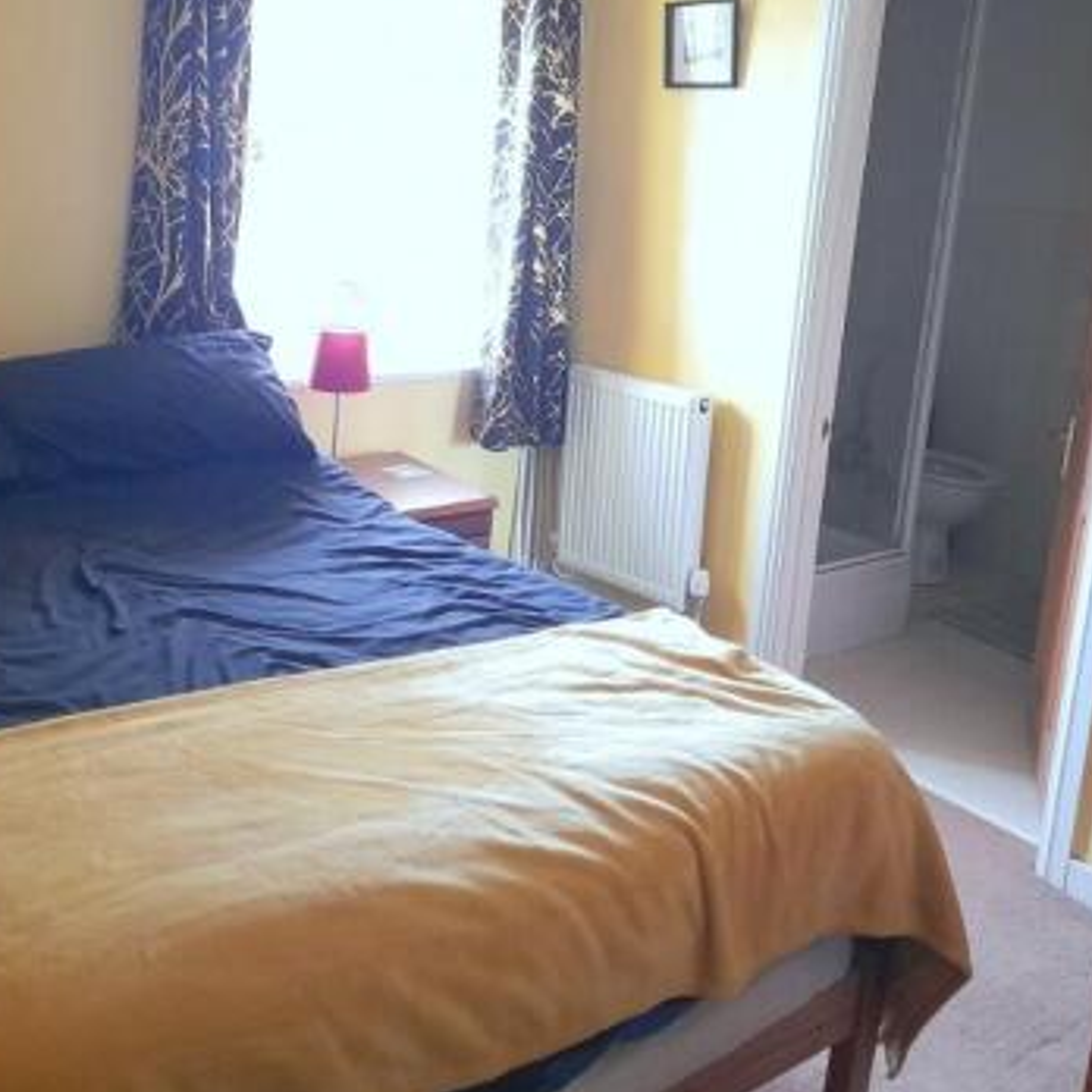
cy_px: 431
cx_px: 469
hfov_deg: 44.8
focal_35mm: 37
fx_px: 1321
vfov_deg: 44.7
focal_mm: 4.6
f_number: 2
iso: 400
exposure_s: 1/25
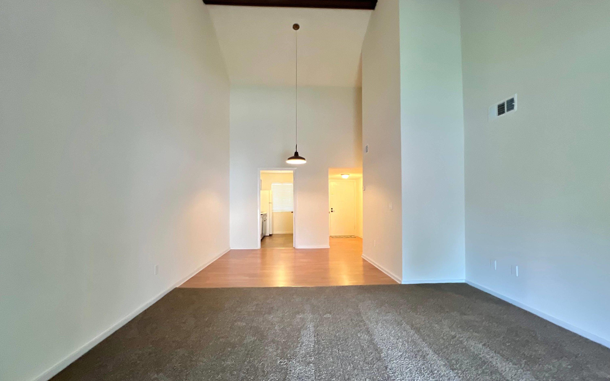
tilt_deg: -0.8
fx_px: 233
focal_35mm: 14
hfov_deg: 105.3
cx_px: 305
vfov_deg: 78.6
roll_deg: +2.2
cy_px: 203
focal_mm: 1.57
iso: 500
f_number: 1.8
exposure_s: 1/60
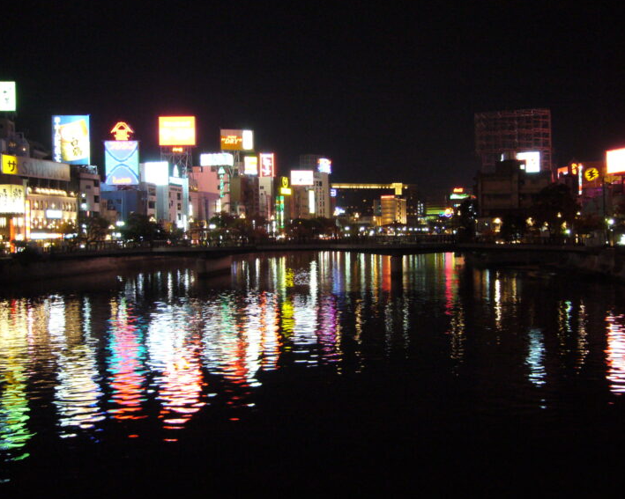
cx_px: 319
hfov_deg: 49.1
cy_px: 247
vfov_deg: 40.1
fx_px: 684
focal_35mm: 37
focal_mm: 5.8
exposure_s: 1/3.2
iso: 200
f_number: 2.8
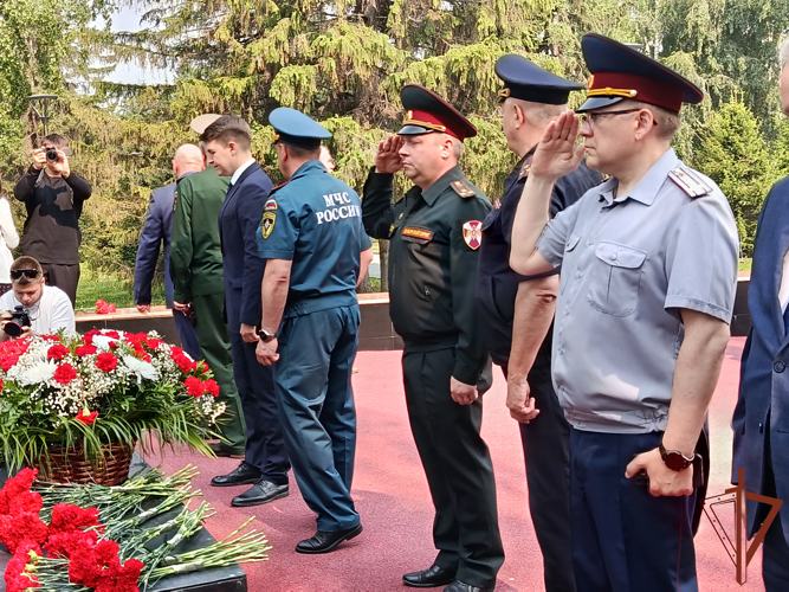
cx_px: 394
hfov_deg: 39.7
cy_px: 296
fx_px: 1094
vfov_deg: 30.3
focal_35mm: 48
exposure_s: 1/115
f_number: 1.7
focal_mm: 5.24
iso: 50
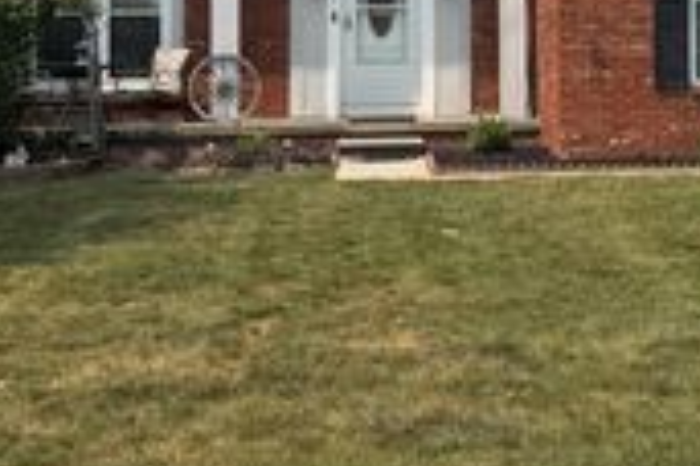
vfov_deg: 18.1
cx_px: 540
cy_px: -14
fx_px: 1419
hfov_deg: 27.3
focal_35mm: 73
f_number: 1.78
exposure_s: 1/5348
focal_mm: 6.76
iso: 80
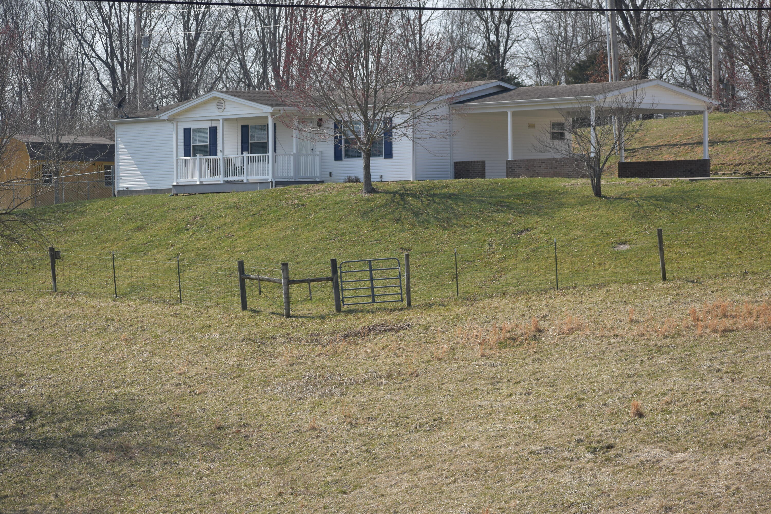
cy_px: 257
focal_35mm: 147
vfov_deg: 9.3
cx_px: 386
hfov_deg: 14.0
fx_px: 3148
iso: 200
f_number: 4.8
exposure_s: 1/1250
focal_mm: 98
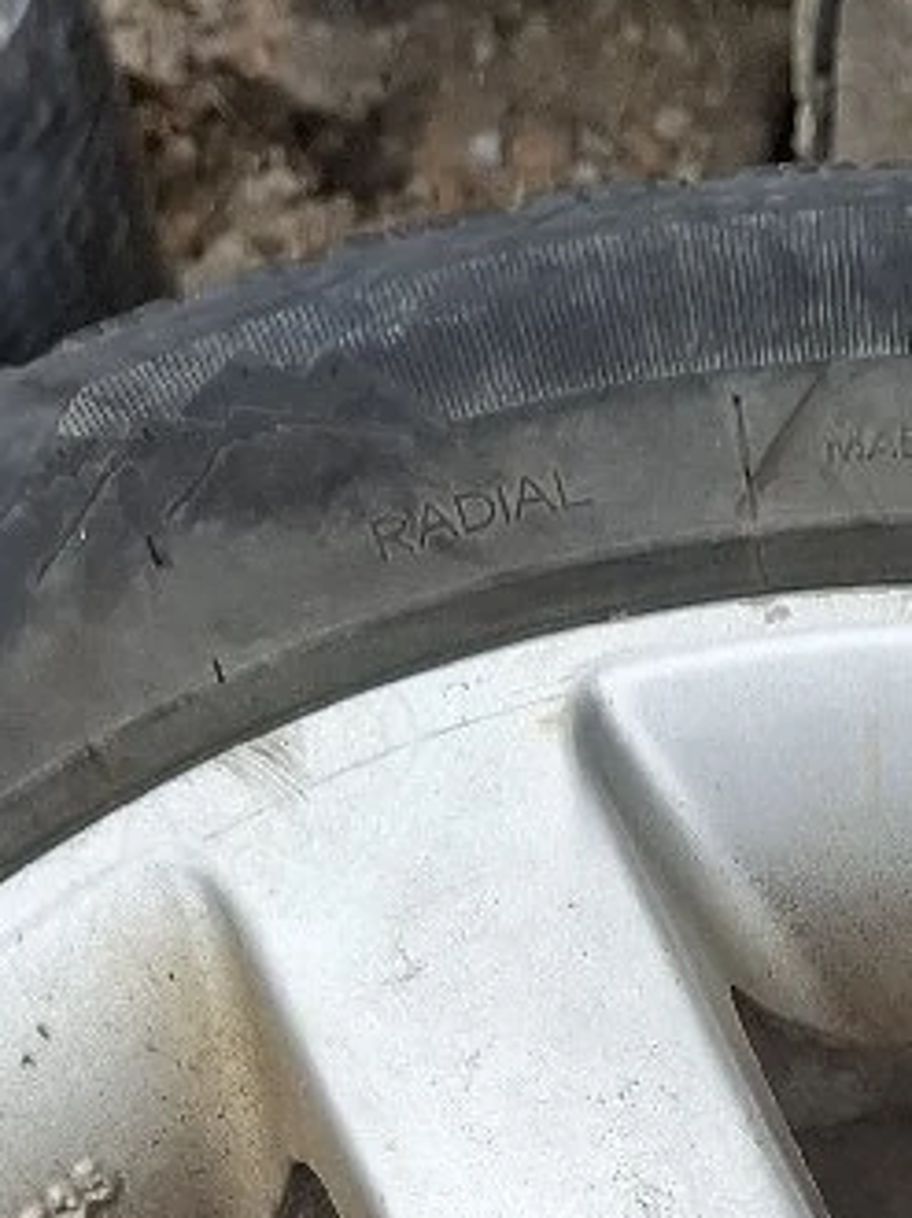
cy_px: 2080
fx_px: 3271
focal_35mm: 93
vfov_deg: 17.7
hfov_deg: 15.1
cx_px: 1222
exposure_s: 1/833
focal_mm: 5.54
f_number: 1.8
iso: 50
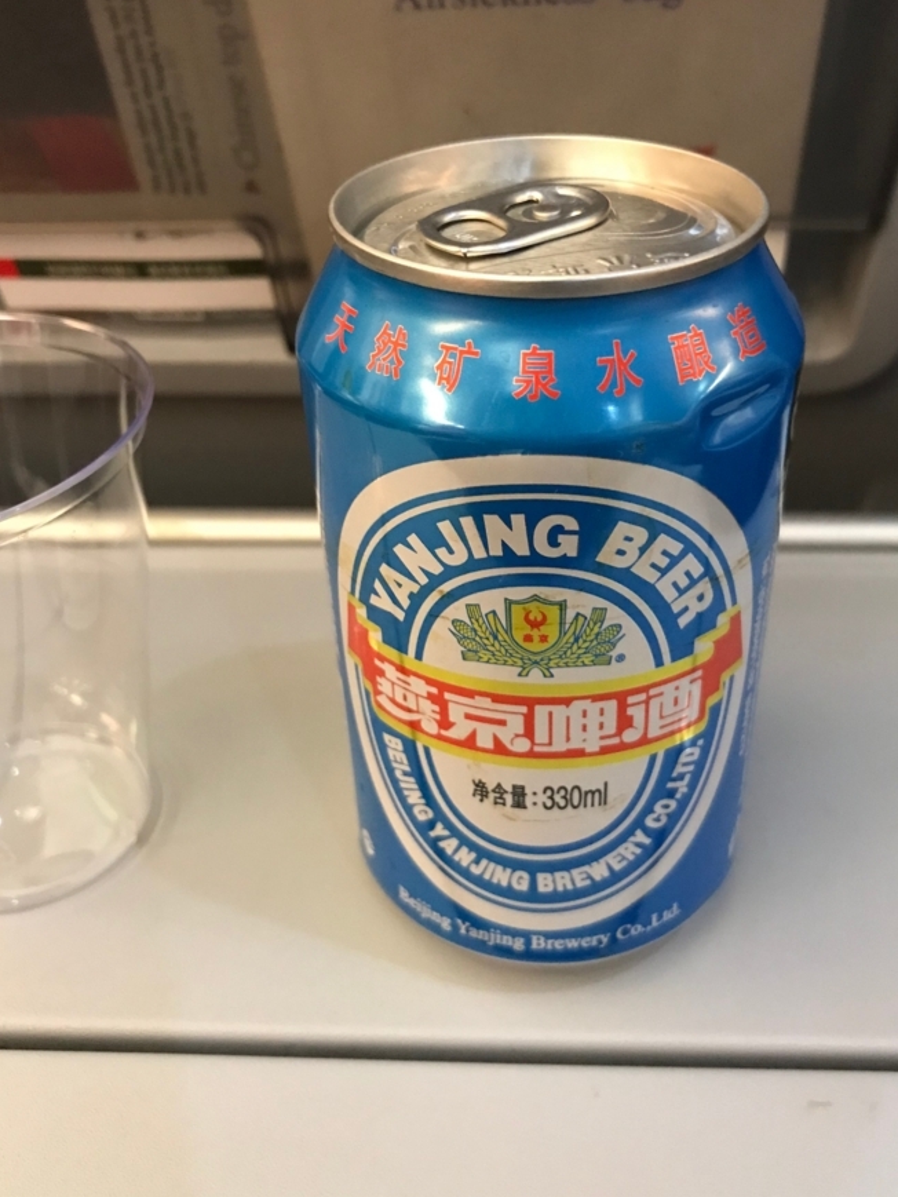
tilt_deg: -33.0
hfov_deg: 42.9
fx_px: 1141
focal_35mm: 33
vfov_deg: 55.3
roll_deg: +2.2
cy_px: 570
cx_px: 493
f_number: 1.8
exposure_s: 1/10
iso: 100
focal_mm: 3.99
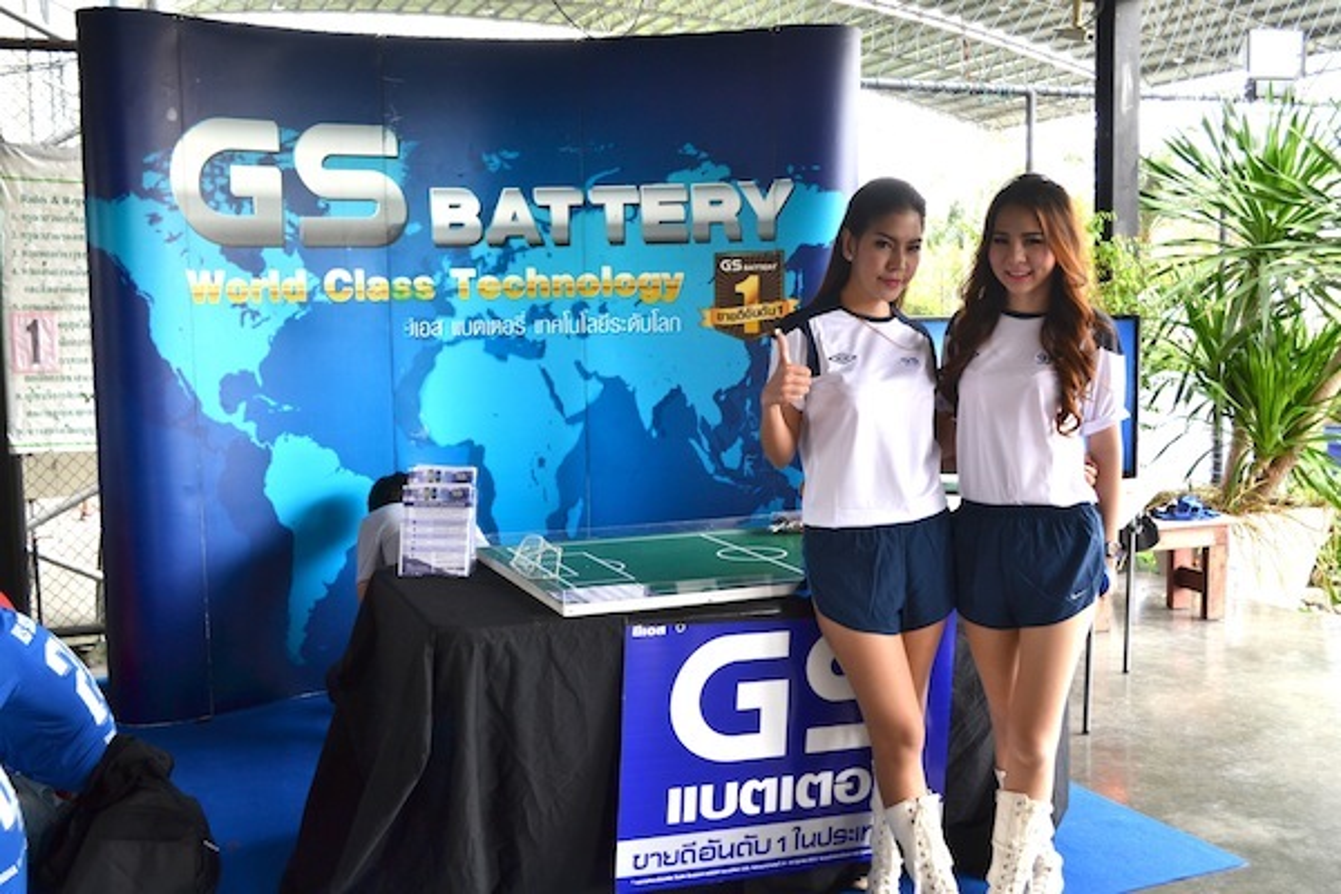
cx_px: 670
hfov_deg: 53.1
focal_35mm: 36
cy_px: 447
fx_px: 1341
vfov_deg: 36.9
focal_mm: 24
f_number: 5.6
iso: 200
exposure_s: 1/30
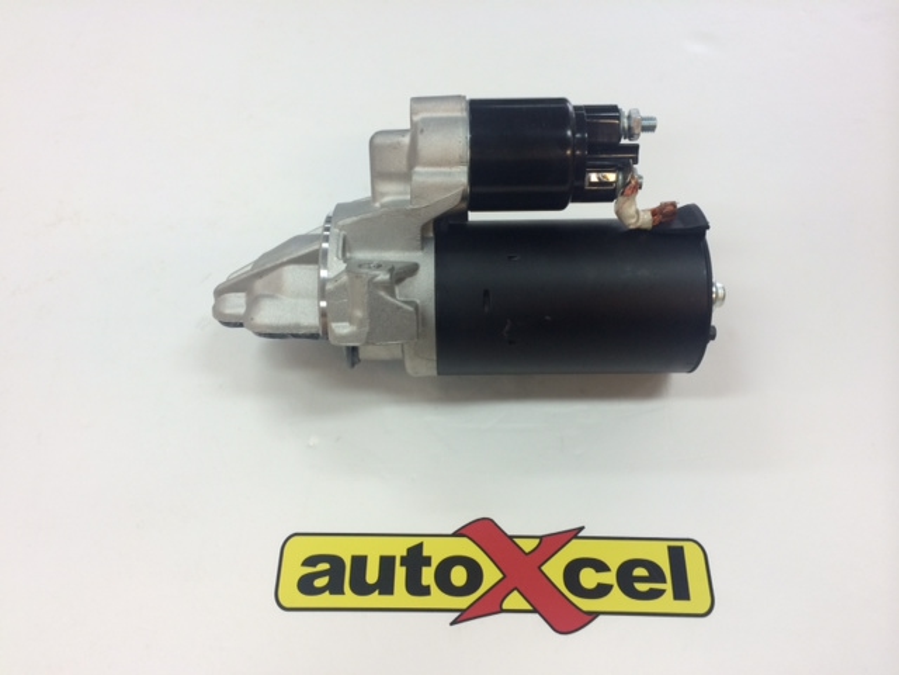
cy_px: 338
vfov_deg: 46.8
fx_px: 779
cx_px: 450
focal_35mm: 30
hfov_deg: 60.0
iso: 40
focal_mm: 4.12
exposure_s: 1/33
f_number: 2.2
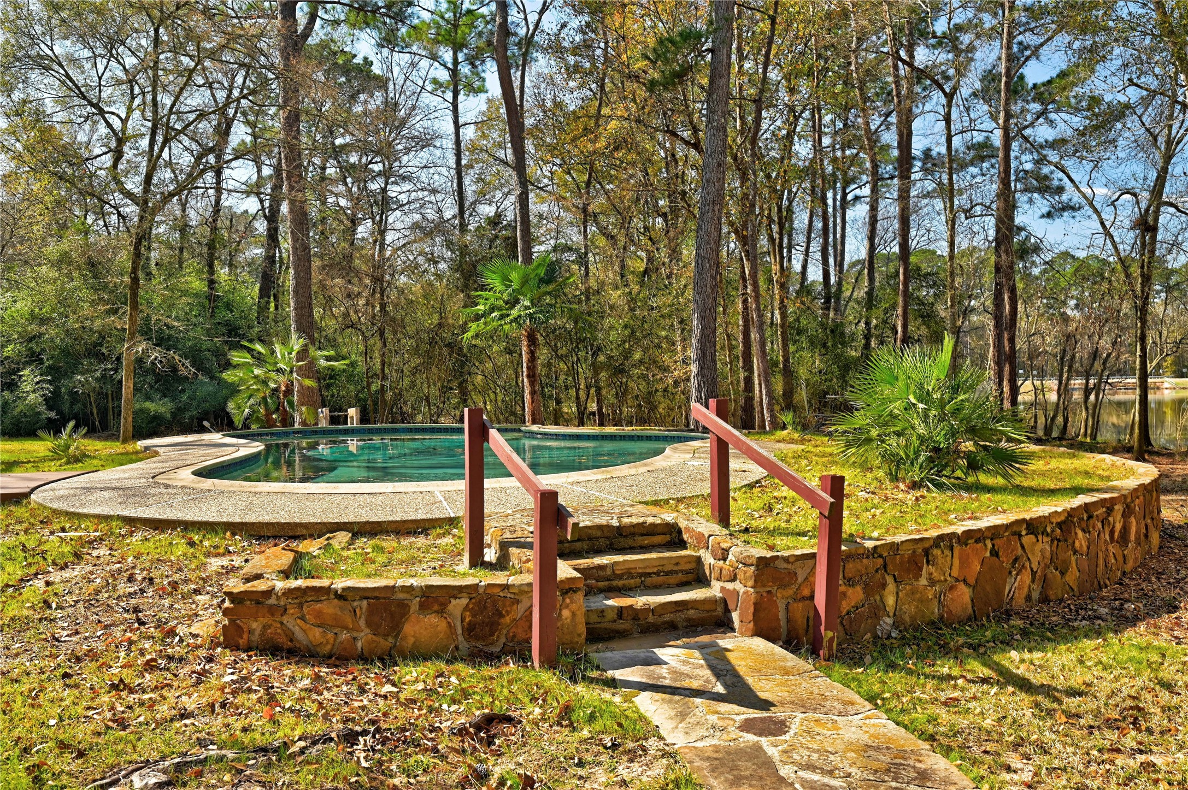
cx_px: 594
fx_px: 989
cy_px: 395
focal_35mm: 30
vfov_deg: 43.5
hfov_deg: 62.0
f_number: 8
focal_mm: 30
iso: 400
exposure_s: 1/320
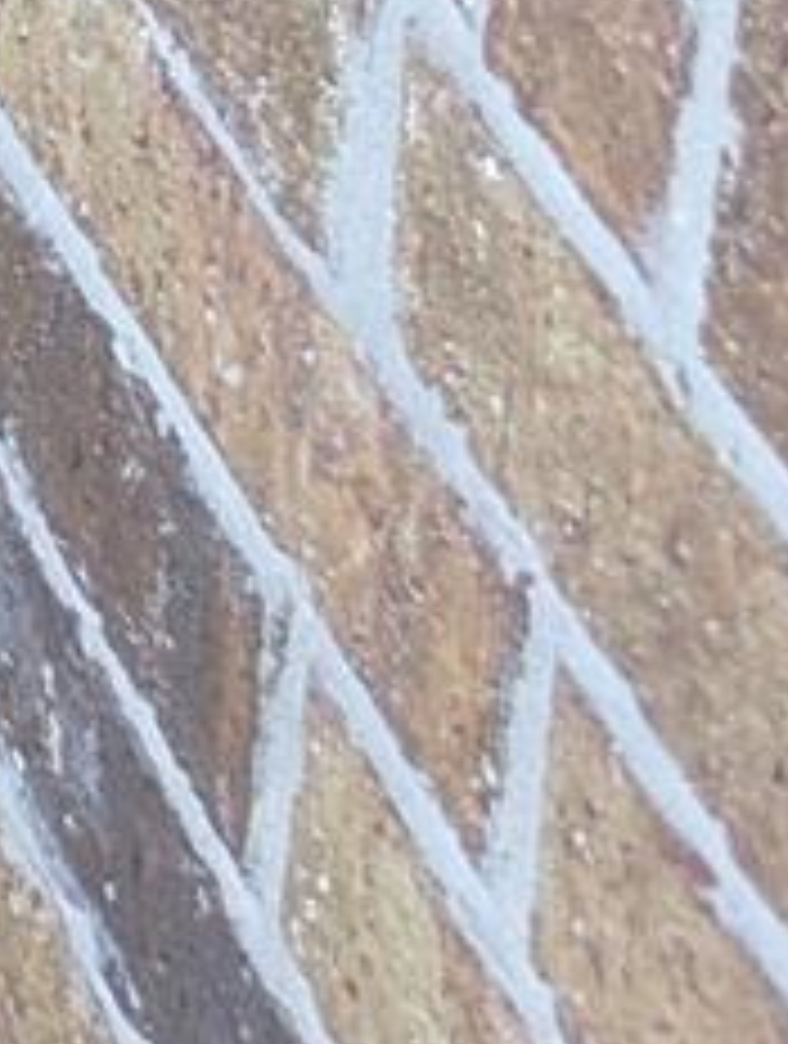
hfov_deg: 7.9
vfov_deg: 9.2
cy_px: -2304
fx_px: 4808
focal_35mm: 159
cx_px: -1704
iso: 23
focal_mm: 6.9
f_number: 1.68
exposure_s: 1/25.5
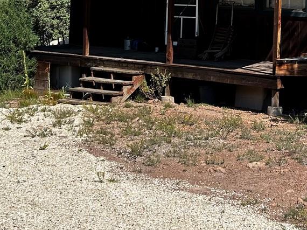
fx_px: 647
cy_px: -39
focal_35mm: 73
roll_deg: -0.1
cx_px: 250
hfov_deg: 26.2
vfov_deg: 19.1
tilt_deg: +2.6
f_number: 1.5
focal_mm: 5.7
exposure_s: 1/2632
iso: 50
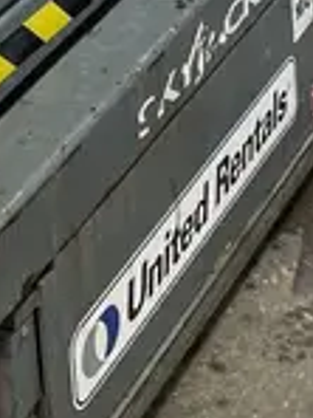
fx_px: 1555
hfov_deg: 11.3
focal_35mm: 129
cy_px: -301
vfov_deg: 13.8
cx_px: -59
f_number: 1.6
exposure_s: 1/60
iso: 100
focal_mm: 4.2
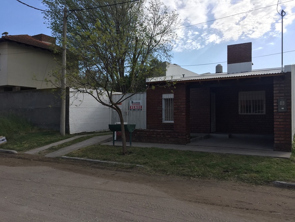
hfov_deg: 61.6
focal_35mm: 29
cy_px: 111
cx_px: 148
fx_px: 247
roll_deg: +0.2
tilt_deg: +1.5
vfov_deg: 48.2
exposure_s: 1/2083
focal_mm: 4.15
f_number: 2.2
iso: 32
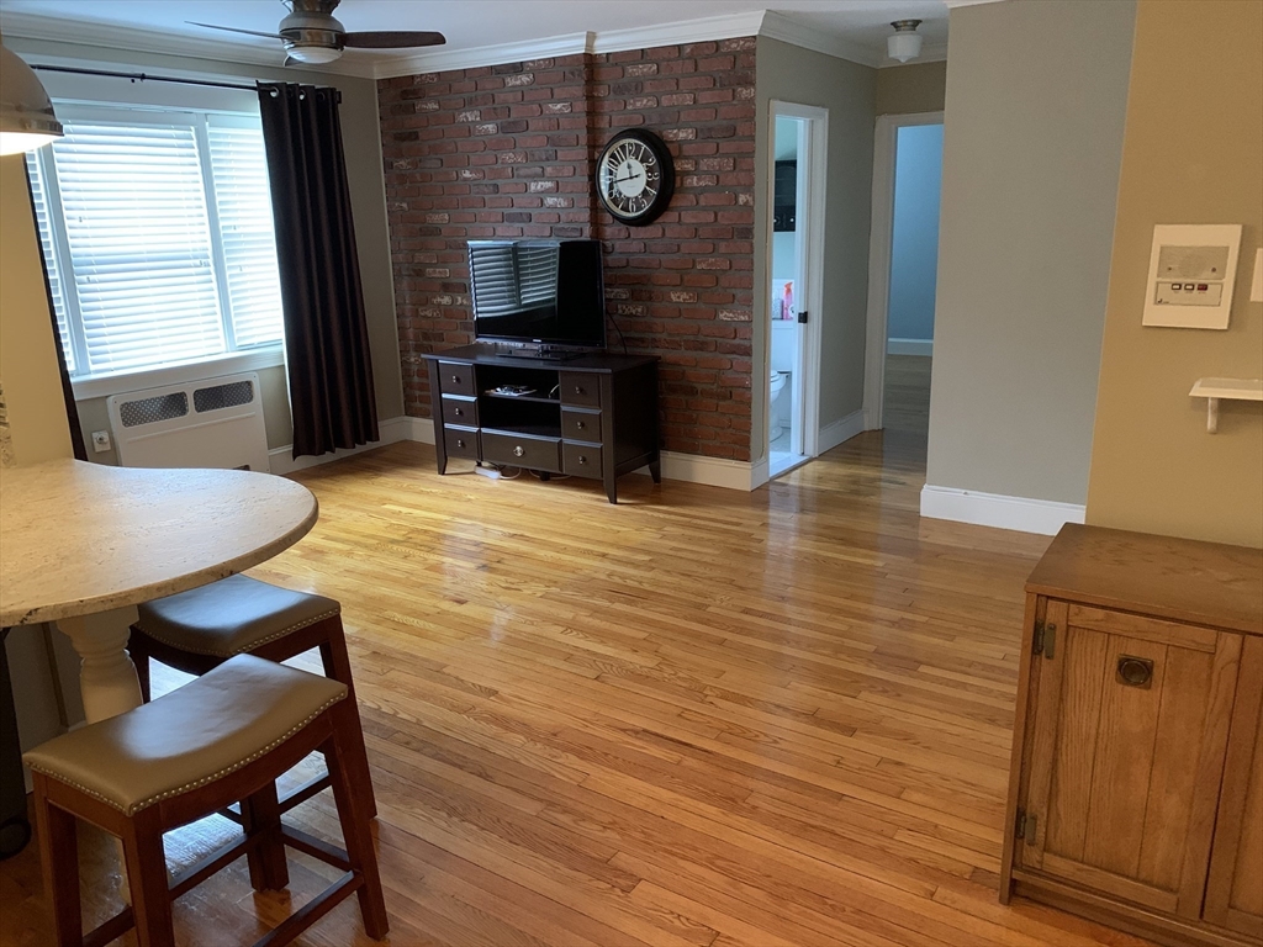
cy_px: 474
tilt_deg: -15.2
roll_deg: +1.7
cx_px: 632
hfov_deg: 67.3
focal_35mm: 26
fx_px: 949
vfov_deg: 53.1
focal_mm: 4.25
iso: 400
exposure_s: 1/30
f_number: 1.8
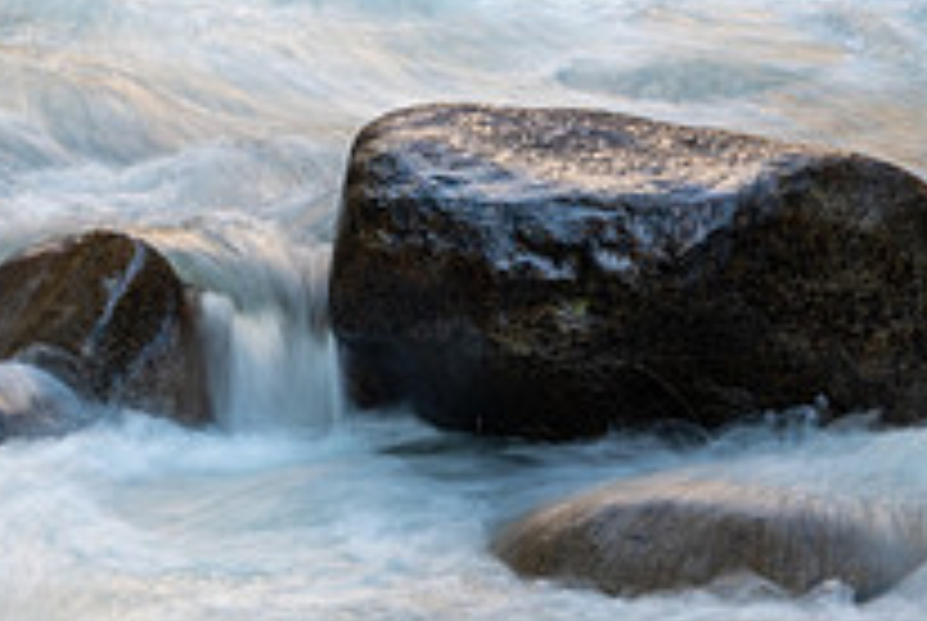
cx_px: -130
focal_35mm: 267
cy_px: 133
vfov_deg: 5.2
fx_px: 6885
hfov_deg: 7.6
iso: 100
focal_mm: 34.68
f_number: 11
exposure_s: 1/3
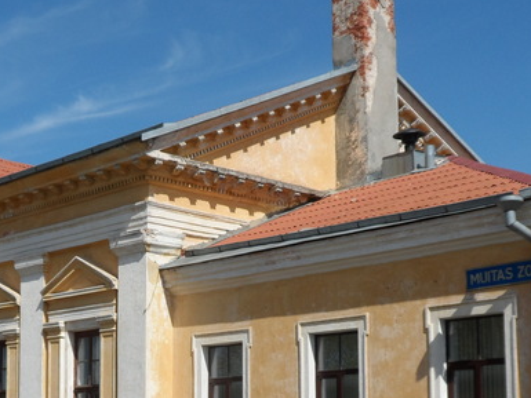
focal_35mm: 72
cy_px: 328
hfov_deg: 26.9
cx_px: 189
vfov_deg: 20.2
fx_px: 1105
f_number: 3.5
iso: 80
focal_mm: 6.5
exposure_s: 1/1500
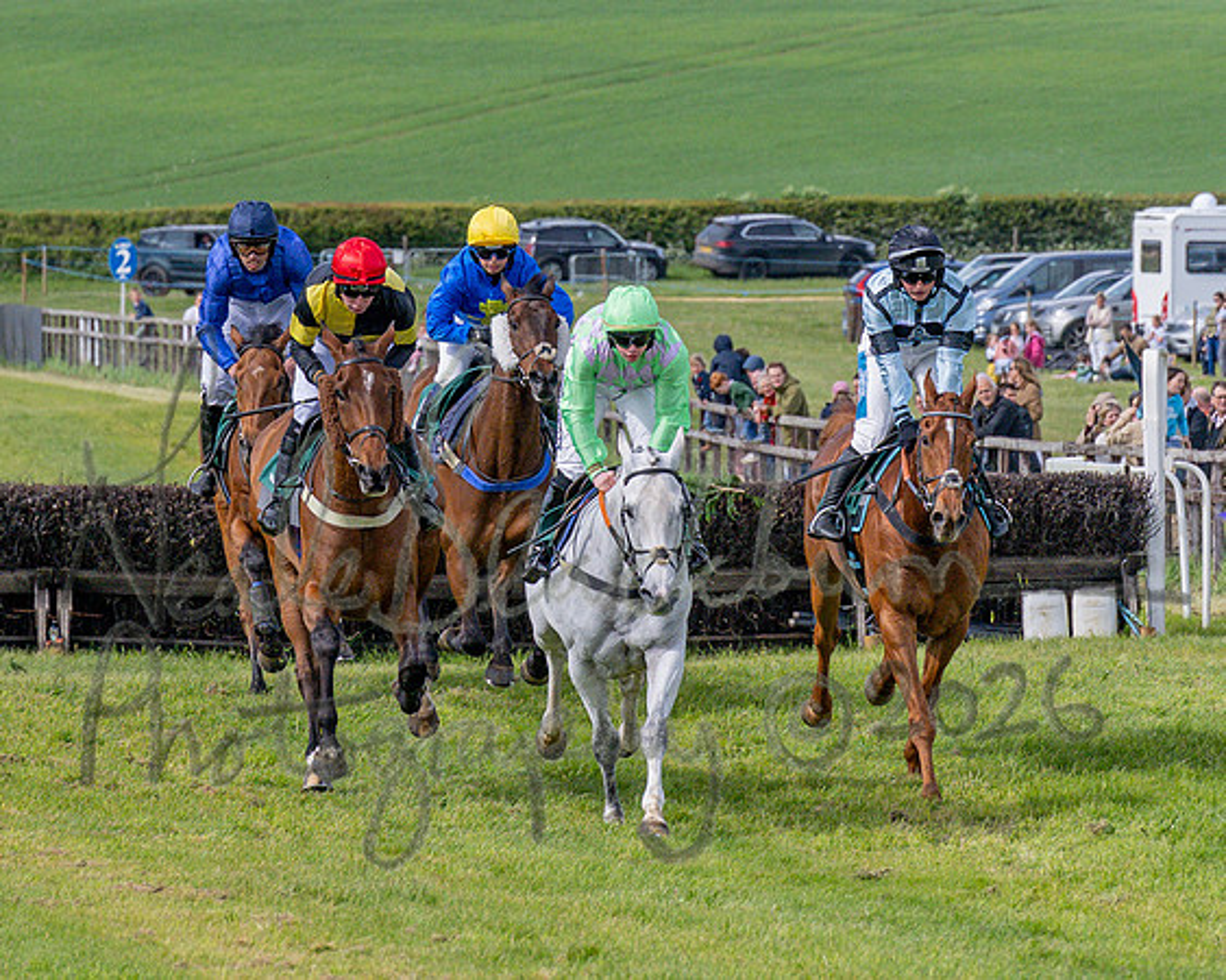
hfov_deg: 4.5
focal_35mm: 434
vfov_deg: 3.6
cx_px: 452
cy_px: 329
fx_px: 15758
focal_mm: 130
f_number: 5
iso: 400
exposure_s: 1/2500
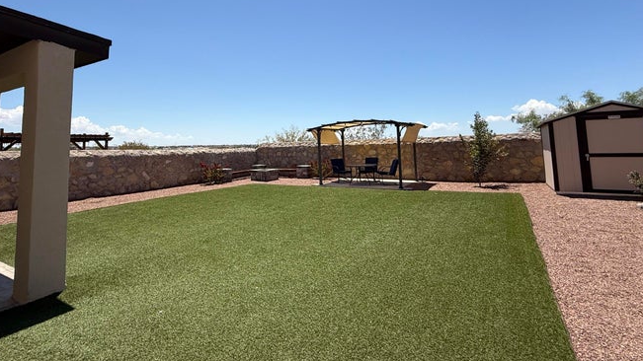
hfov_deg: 86.2
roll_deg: +1.2
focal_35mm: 20
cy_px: 113
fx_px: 341
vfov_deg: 54.4
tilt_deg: +5.9
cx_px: 283
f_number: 2.2
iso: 50
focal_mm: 2.22
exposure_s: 1/3460
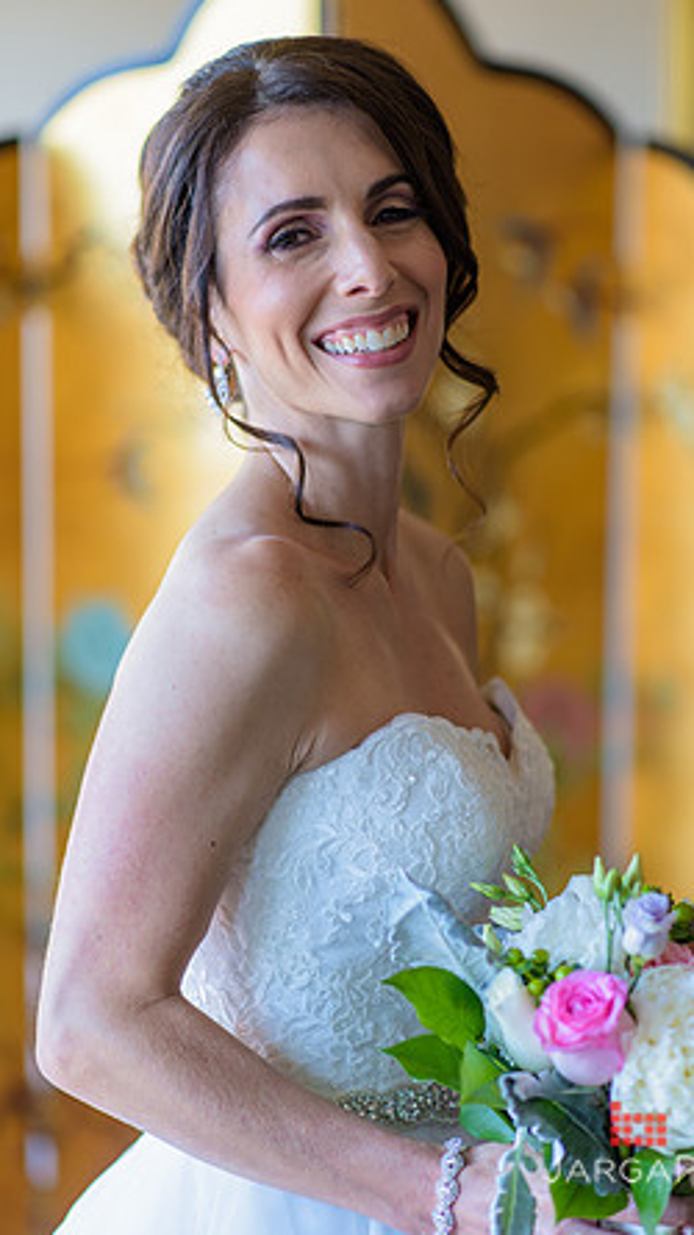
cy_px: 619
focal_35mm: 90
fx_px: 2947
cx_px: 389
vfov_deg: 23.7
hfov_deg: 13.4
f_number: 2
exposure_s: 1/200
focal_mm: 85
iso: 200
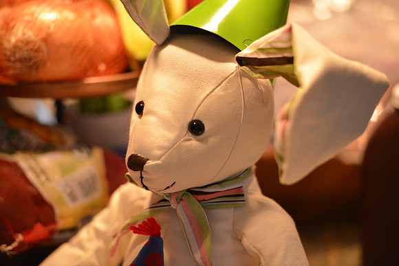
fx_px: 2217
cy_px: 133
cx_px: 200
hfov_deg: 10.3
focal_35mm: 200
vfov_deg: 6.9
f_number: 2.8
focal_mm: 200
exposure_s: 1/125
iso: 3200
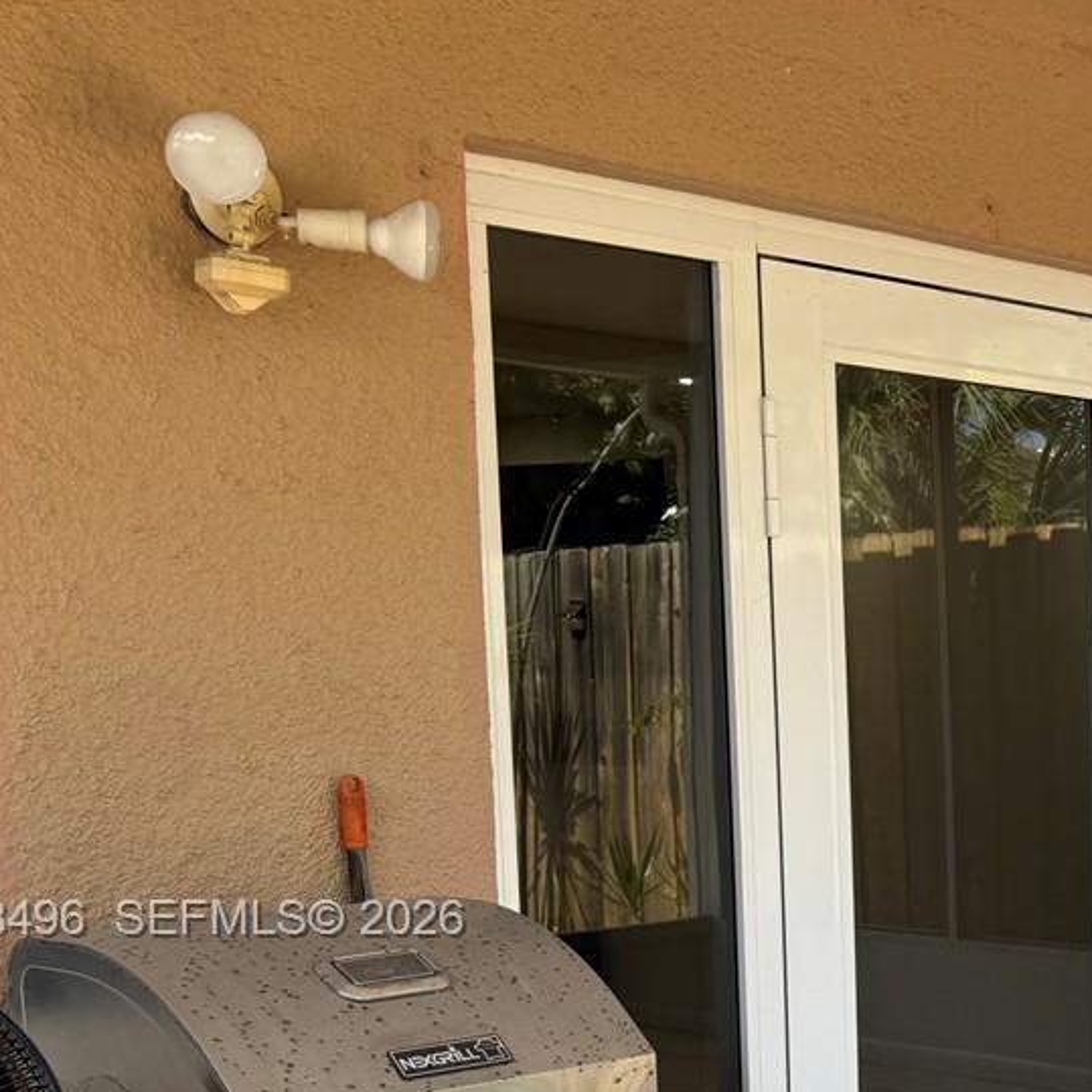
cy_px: 922
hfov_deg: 23.7
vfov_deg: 26.6
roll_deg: -0.6
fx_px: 2248
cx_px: 1455
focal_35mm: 63
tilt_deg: -9.3
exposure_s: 1/297
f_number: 1.78
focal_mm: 6.76
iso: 80
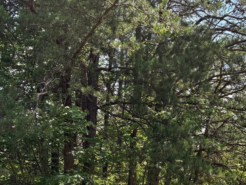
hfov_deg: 26.5
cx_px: 162
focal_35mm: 73
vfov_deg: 19.5
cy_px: 188
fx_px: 519
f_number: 1.6
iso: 64
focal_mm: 5.96
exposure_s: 1/1081
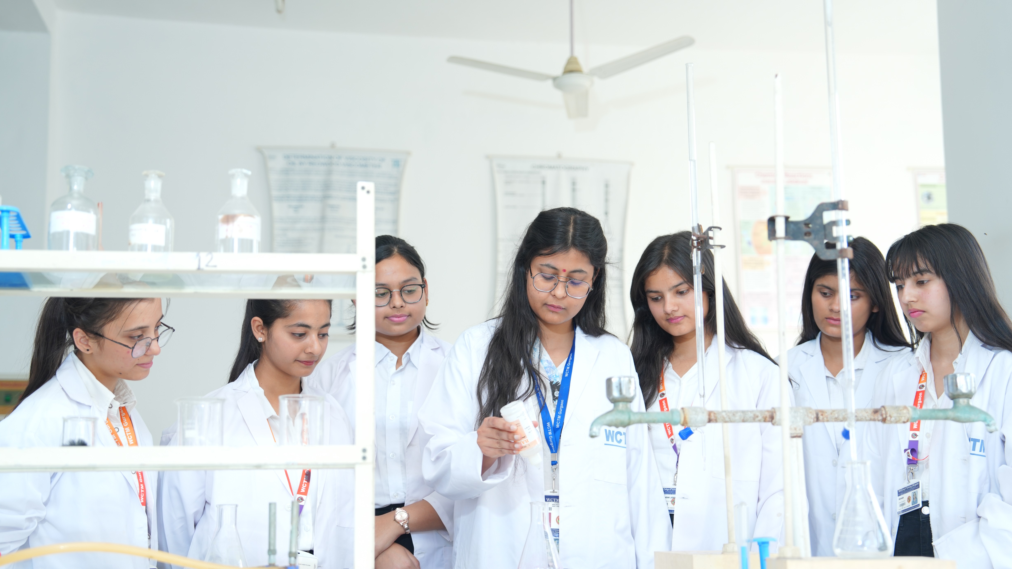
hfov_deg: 40.6
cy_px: 315
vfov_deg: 23.5
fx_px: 1369
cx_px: 504
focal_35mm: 51
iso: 320
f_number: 2.8
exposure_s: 1/160
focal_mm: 48
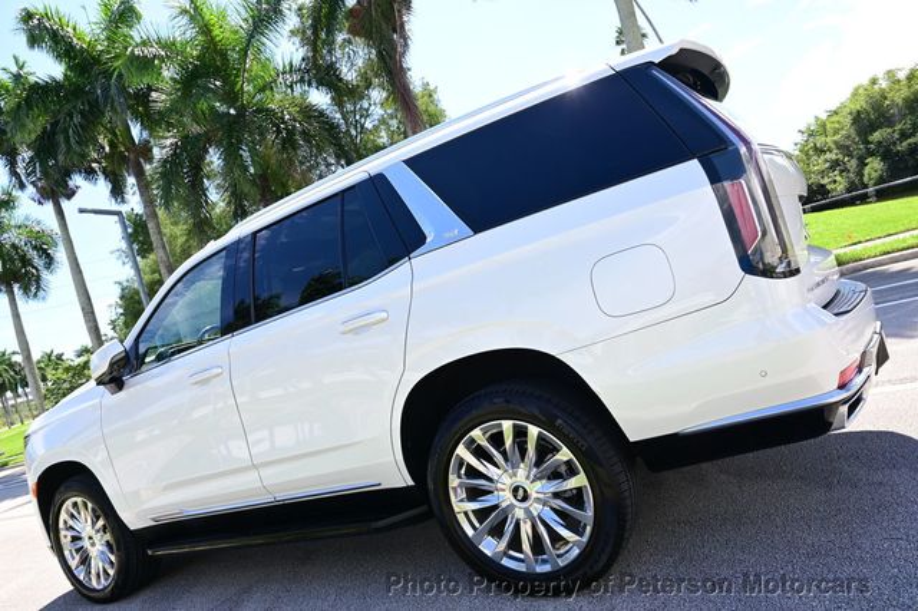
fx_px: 612
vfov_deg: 53.1
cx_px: 459
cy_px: 306
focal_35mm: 24
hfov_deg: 73.8
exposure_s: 1/160
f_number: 6.3
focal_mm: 16
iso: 100
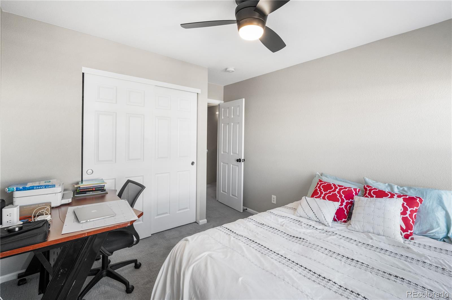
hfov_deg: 96.8
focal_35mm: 16
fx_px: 201
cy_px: 150
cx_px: 226
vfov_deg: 73.6
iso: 2200
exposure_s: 1/15
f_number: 8
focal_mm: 16
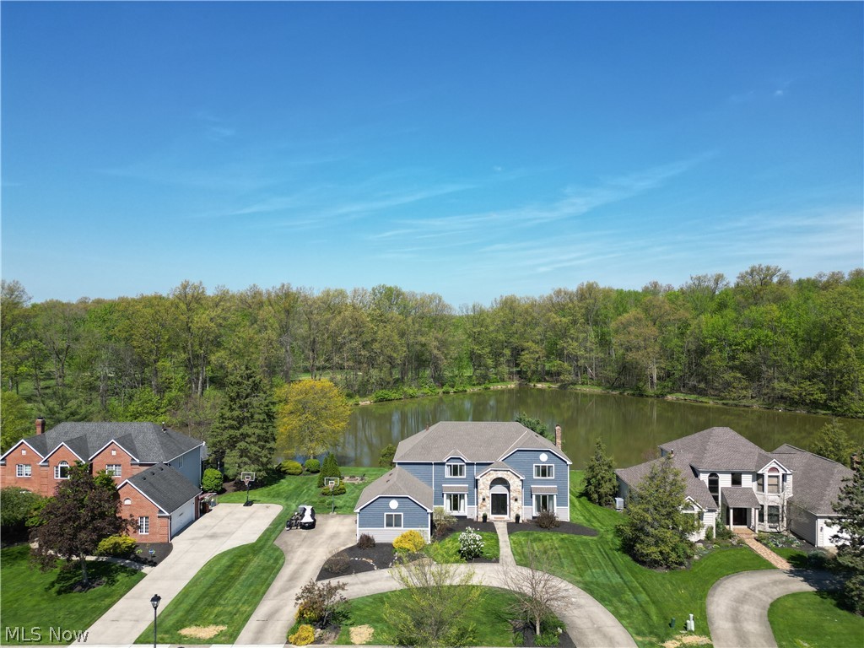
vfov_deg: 56.8
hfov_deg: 71.6
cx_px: 432
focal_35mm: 24
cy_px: 324
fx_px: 599
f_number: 1.7
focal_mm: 6.72
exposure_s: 1/2500
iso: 100
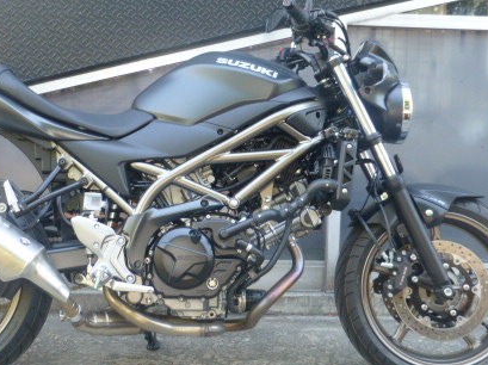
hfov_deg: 40.1
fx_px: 662
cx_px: 175
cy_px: 153
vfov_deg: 30.8
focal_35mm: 47
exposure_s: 1/60
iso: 160
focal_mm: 5.4
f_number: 3.6
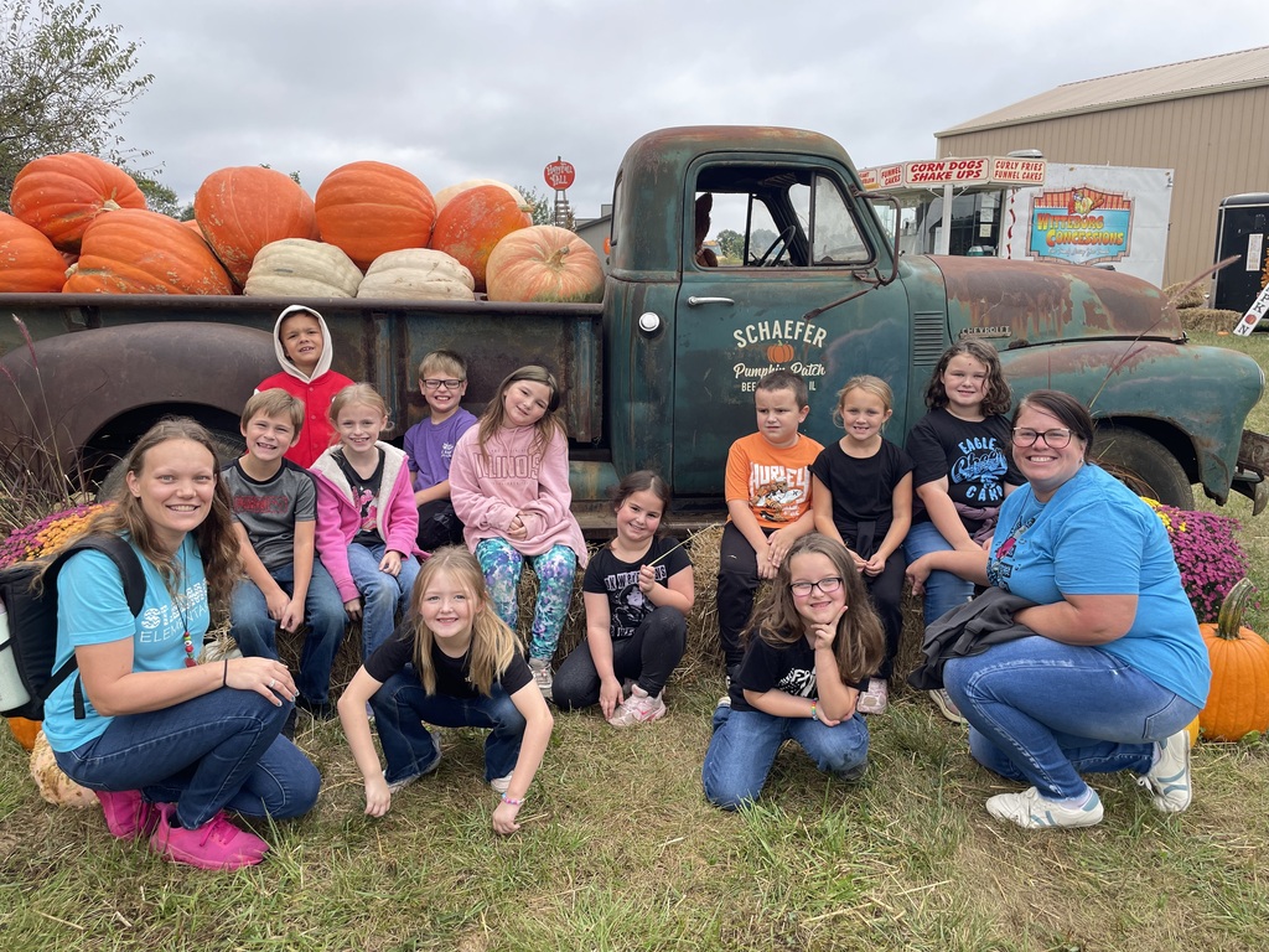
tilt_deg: -12.1
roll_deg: +0.7
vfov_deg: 53.1
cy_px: 476
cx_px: 634
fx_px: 953
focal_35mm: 26
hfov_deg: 67.3
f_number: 1.6
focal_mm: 4.2
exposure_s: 1/463
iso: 32
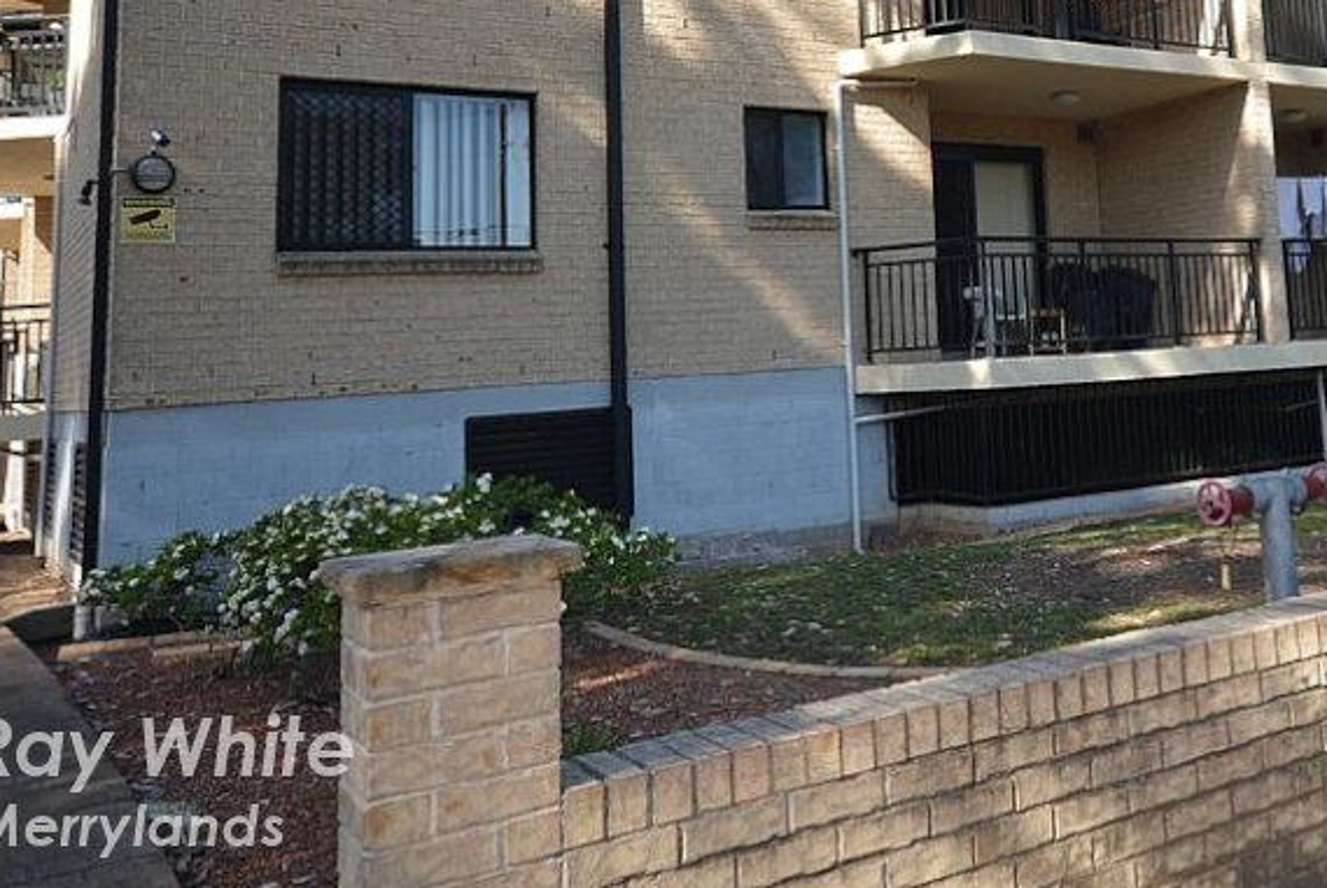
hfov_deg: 62.9
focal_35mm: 27
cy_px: 122
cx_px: 1017
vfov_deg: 44.6
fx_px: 997
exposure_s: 1/60
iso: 220
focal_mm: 10
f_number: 4
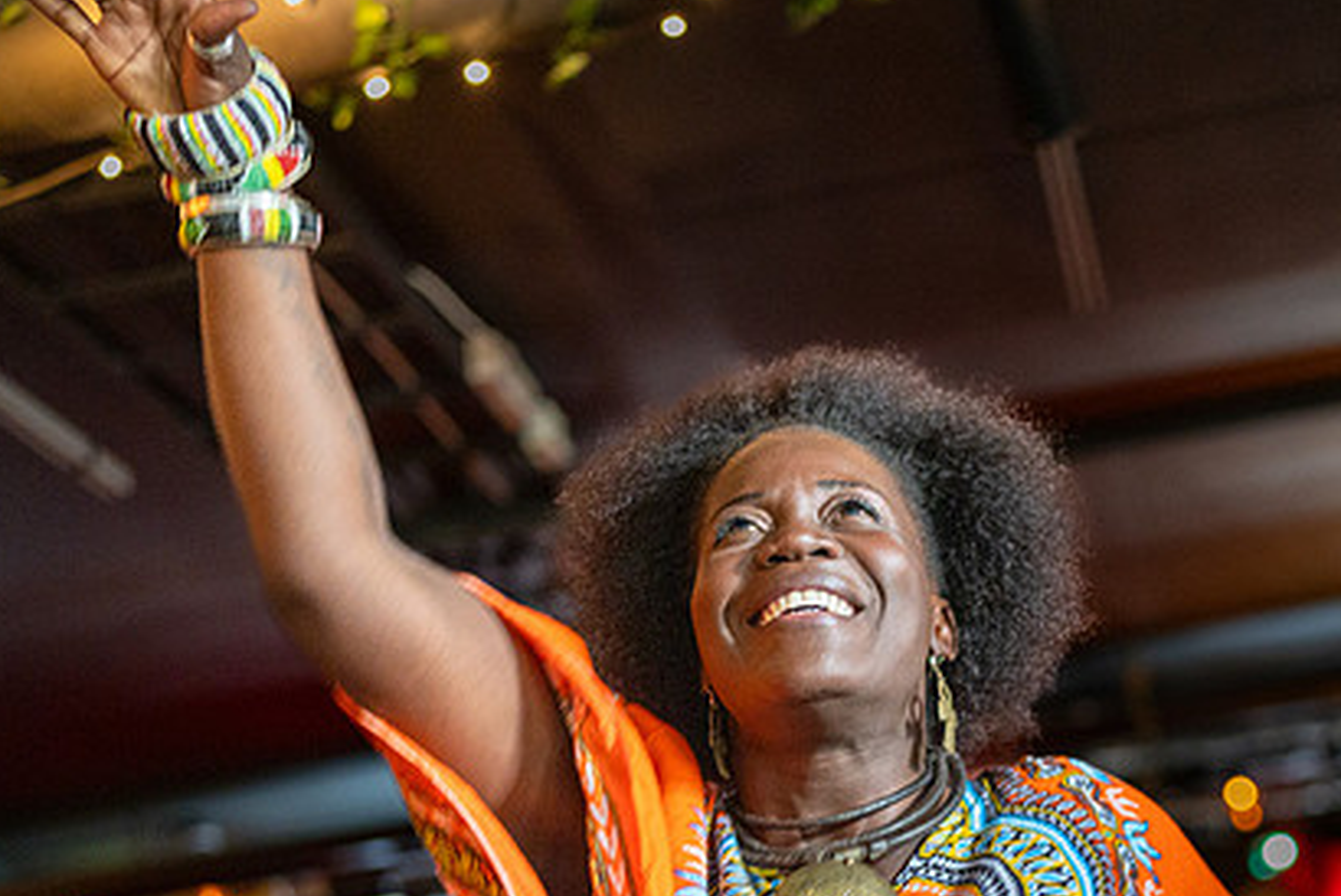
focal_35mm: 65
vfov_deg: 20.6
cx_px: 991
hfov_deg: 30.5
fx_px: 2423
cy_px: 779
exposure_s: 1/200
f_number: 1.4
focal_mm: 35
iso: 3200
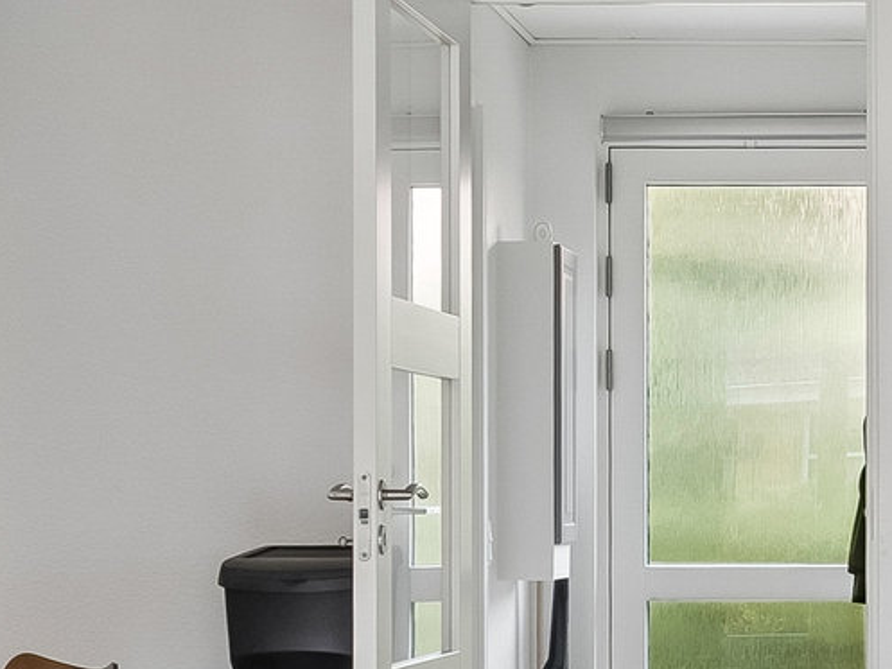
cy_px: 488
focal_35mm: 117
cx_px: 964
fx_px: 3027
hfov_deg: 16.3
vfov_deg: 12.6
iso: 200
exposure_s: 1/20
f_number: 8
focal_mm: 13.5
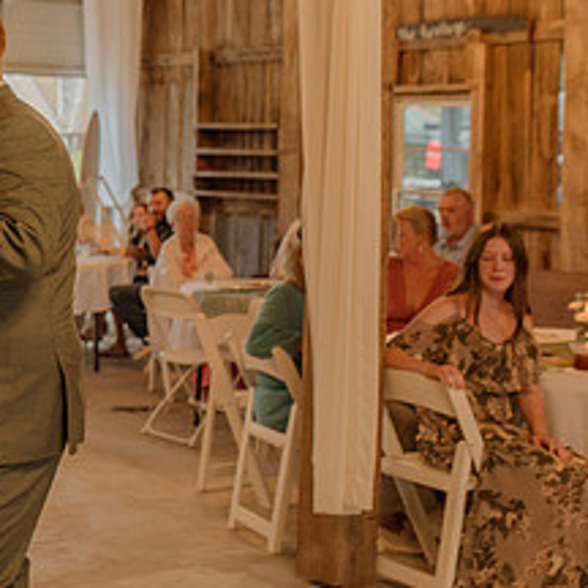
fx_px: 1537
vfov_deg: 21.6
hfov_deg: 20.0
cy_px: 191
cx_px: -166
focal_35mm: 80
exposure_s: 1/200
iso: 640
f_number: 2.5
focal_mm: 35
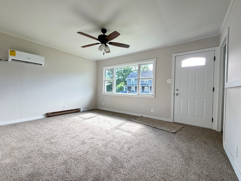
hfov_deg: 98.2
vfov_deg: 81.7
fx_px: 104
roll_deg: -0.9
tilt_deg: -1.6
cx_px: 123
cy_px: 92
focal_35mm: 15
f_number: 2.2
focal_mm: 2.22
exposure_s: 1/100
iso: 320
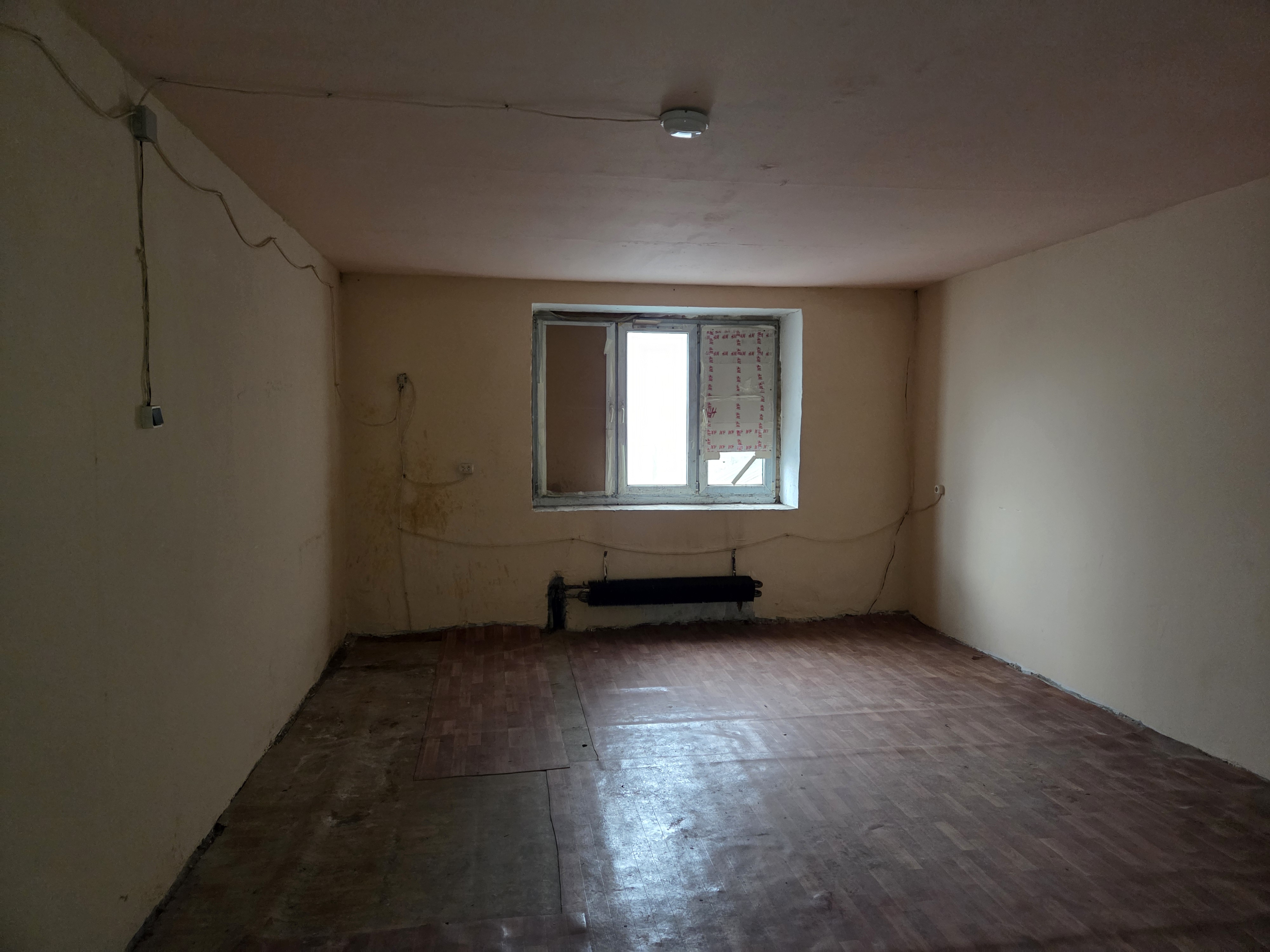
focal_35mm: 23
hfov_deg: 73.9
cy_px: 476
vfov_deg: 58.9
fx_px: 844
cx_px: 635
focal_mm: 5.4
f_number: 1.8
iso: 1000
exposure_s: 1/100
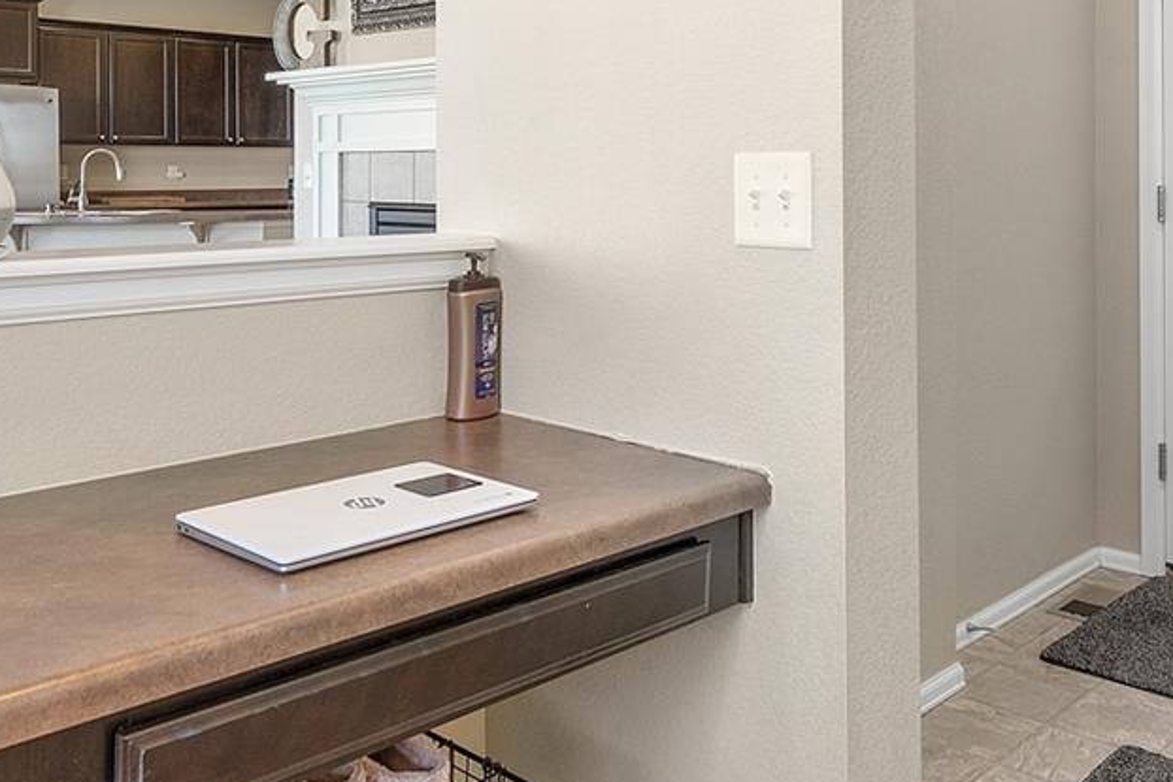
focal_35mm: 36
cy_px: 218
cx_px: 639
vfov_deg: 36.2
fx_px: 1173
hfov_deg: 53.0
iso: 200
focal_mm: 14
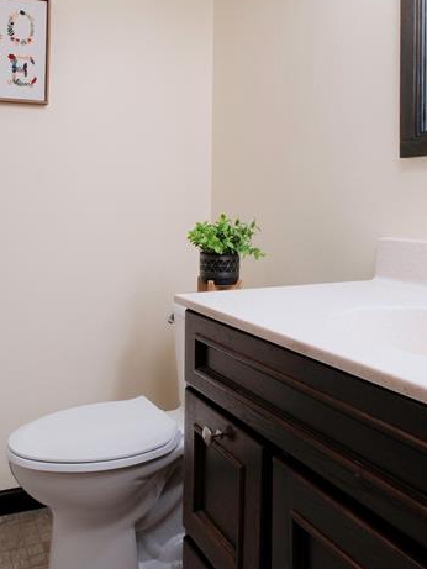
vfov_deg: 56.0
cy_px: 209
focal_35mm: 32
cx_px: 136
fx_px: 526
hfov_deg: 43.4
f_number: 7.1
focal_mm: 10
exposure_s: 1/250
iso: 640
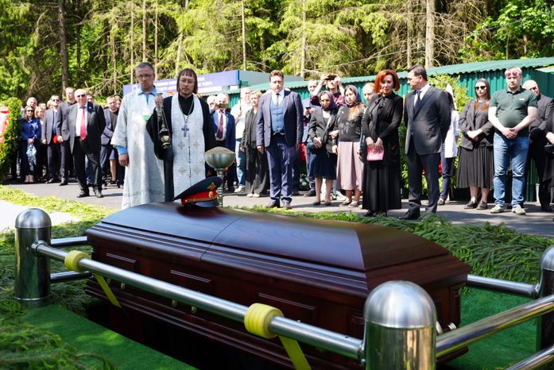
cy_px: 185
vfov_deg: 36.0
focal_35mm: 37
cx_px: 277
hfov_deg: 51.8
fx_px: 570
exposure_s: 1/1000
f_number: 5
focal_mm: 37
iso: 1000
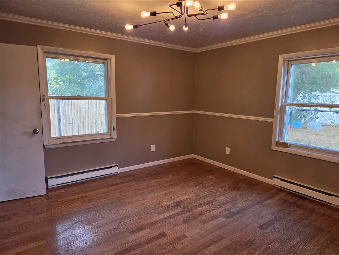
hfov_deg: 73.9
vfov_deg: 58.9
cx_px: 170
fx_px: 225
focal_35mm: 23
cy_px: 128
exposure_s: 1/120
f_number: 1.8
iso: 160
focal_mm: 5.4
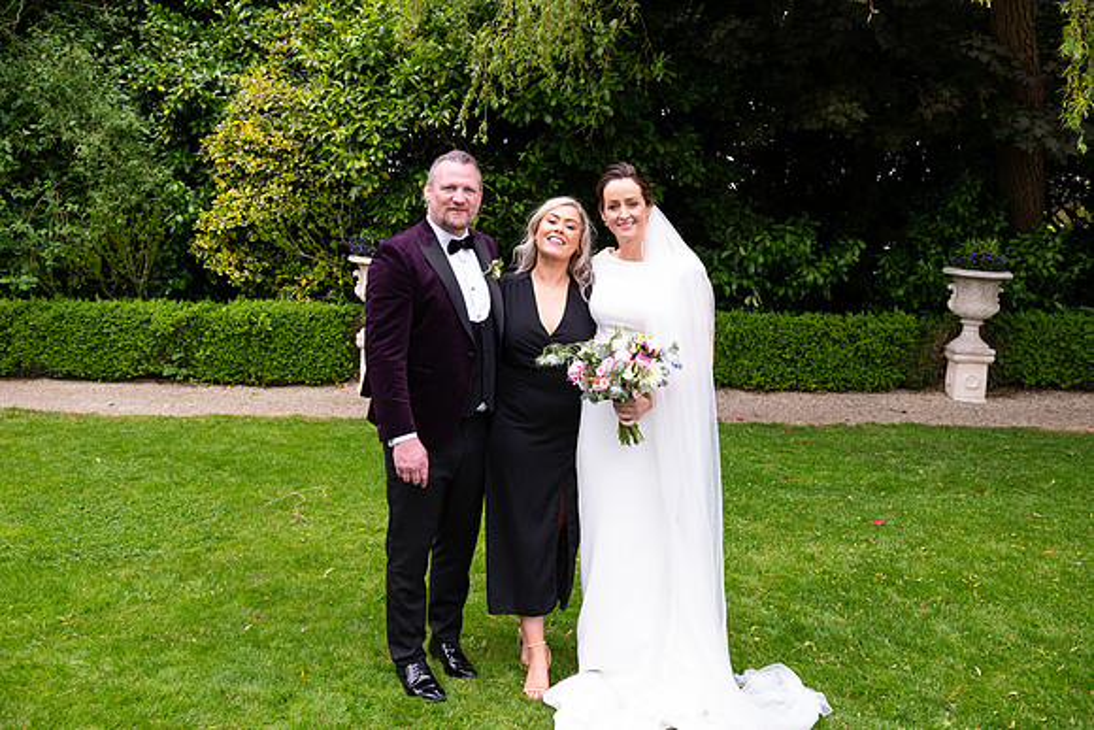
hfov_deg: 54.4
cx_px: 547
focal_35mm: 35
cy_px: 365
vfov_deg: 37.9
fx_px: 1064
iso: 400
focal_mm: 35
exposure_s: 1/200
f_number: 5
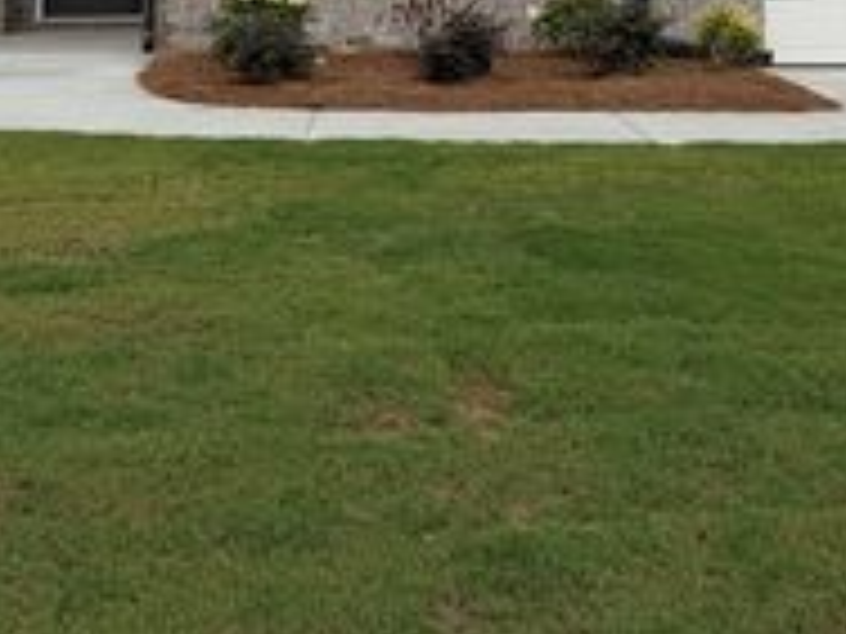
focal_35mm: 64
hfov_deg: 30.2
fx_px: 1564
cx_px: 464
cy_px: -169
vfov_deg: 21.0
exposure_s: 1/4405
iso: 80
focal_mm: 6.76
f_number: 1.78
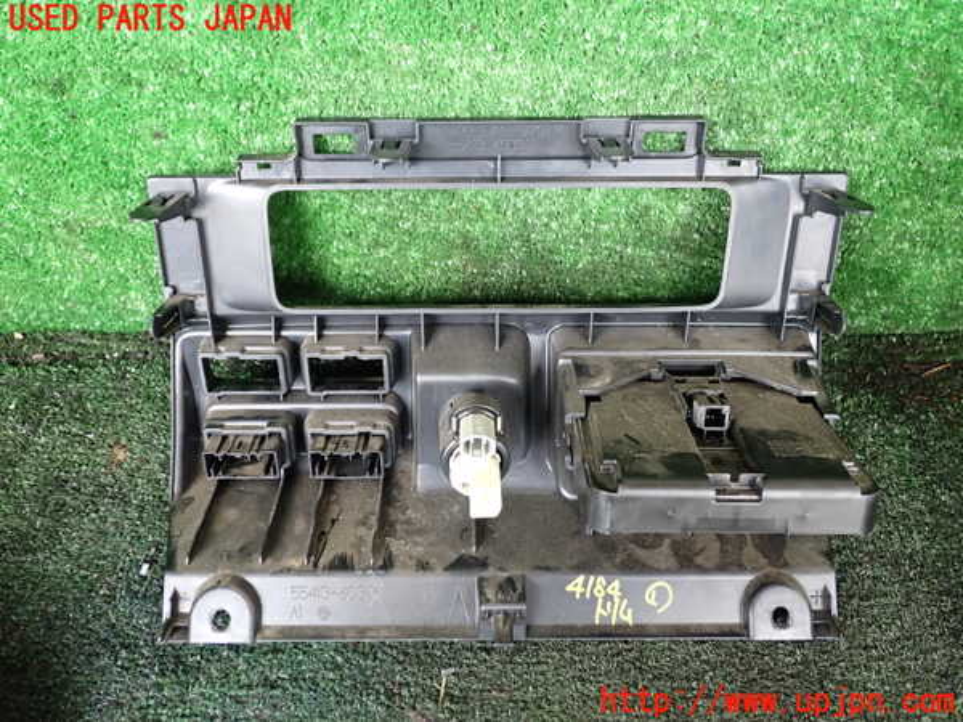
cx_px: 482
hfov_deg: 60.0
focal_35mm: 30
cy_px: 361
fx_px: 835
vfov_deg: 46.8
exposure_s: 1/30
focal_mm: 5.4
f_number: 2.3
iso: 400
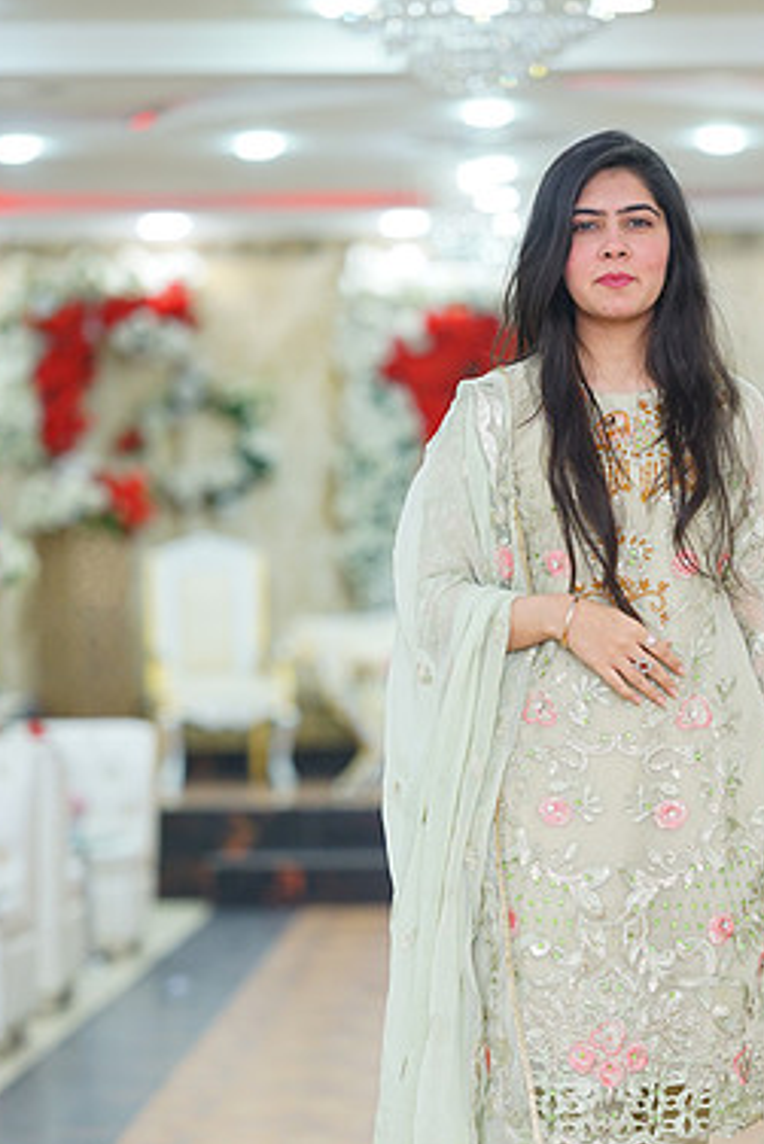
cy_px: 779
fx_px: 4166
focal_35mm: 131
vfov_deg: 15.6
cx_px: 568
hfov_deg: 10.5
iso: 400
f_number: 2
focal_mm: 85
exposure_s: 1/160
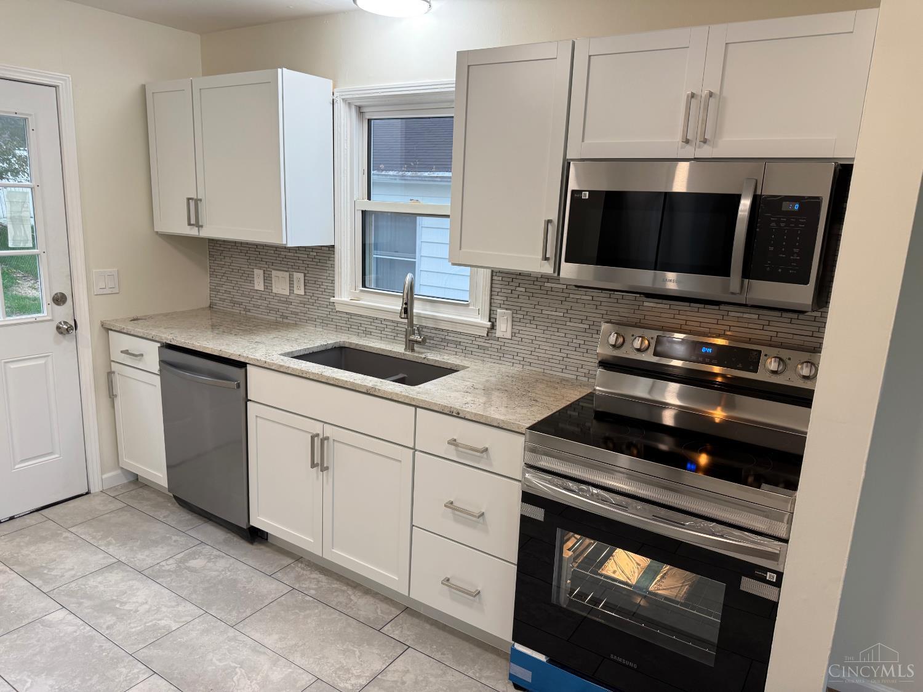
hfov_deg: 71.6
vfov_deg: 56.8
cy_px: 346
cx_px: 462
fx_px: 640
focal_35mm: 24
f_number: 1.78
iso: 125
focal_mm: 6.76
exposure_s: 1/120
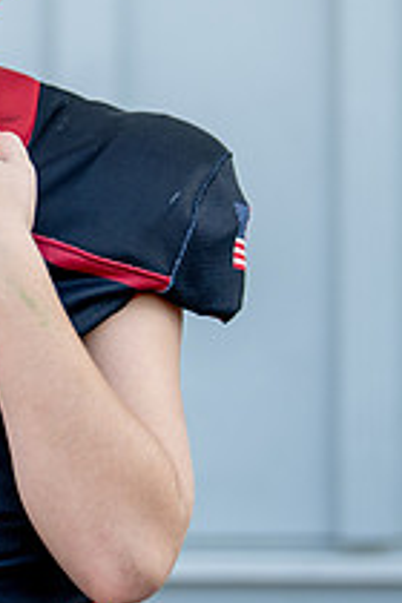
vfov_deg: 11.8
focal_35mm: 174
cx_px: -54
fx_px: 2914
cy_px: 103
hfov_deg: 7.8
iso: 125
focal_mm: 50
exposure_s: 1/2500
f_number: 1.2
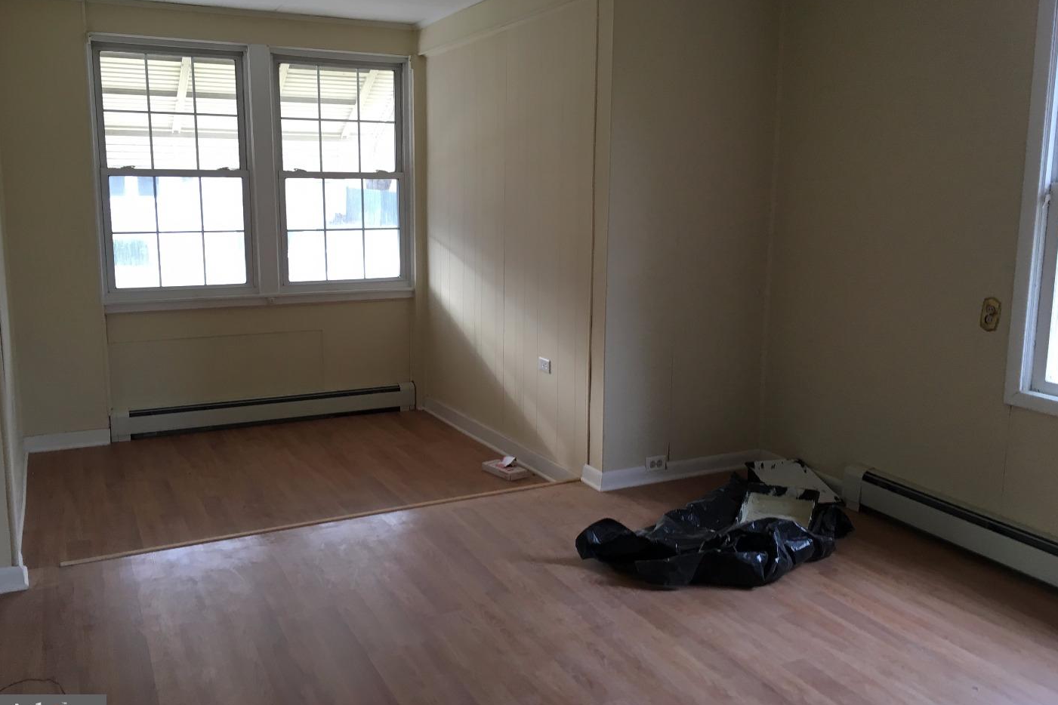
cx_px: 518
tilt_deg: -8.9
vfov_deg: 42.3
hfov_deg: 60.3
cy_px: 331
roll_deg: -0.4
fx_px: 911
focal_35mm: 31
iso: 50
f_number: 2.2
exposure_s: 1/30
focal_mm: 4.15
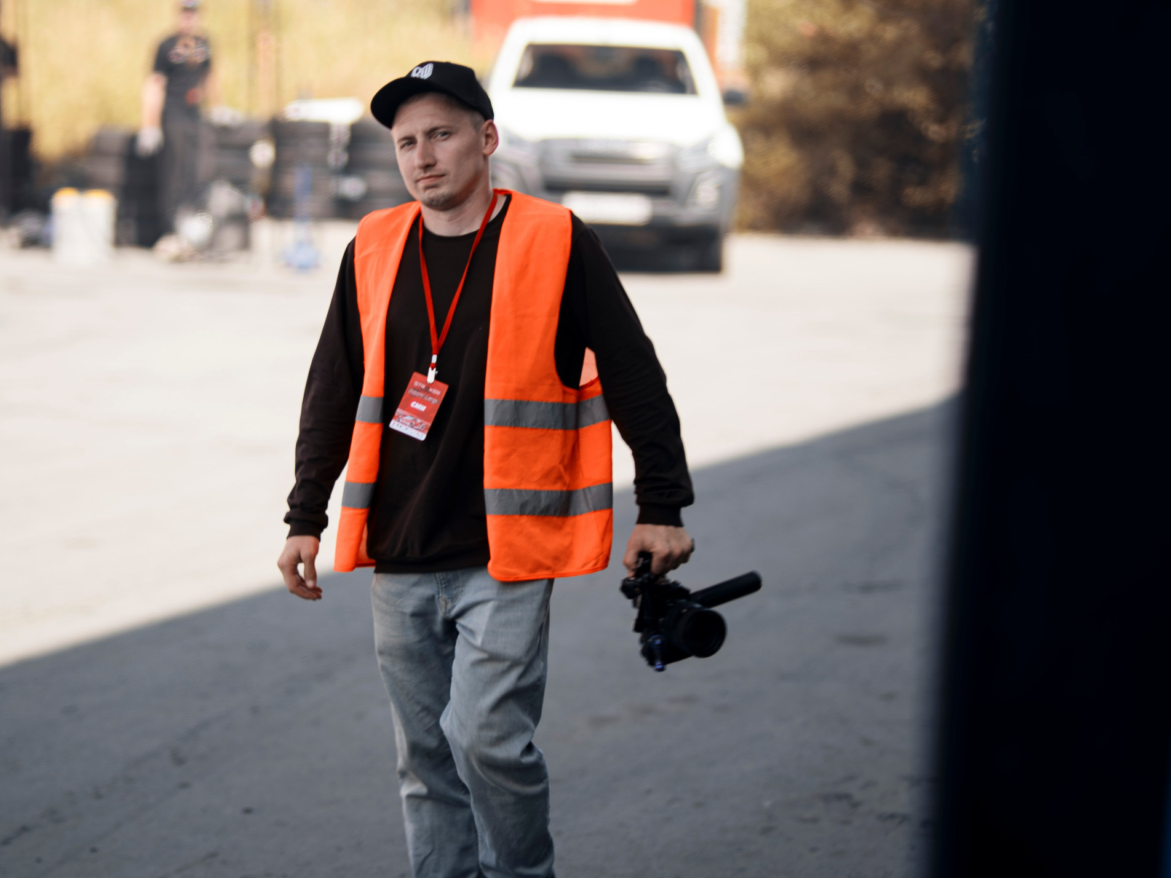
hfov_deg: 17.6
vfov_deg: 13.2
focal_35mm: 112
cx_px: 518
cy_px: 422
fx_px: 3789
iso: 100
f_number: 1.8
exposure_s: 1/160
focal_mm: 85
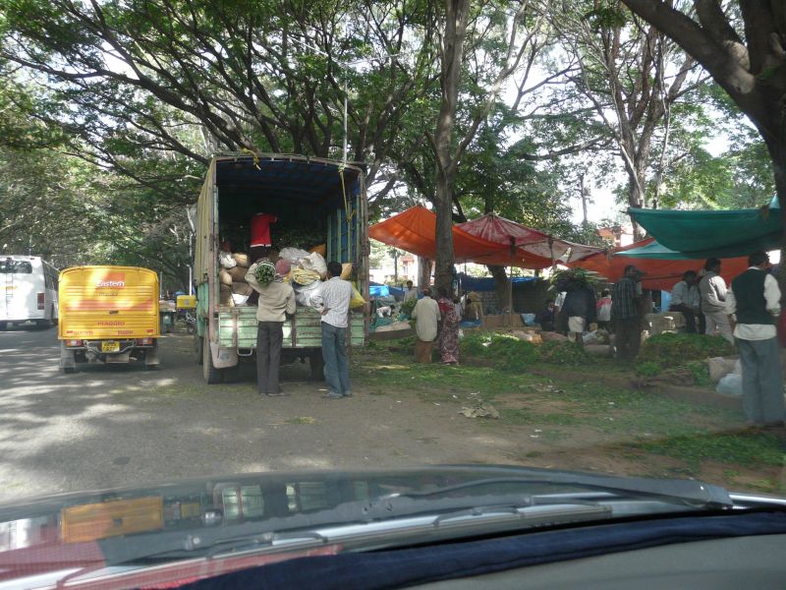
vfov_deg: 49.7
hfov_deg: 63.4
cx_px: 393
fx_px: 636
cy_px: 295
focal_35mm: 28
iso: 160
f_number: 2.8
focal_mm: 4.6
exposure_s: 1/125
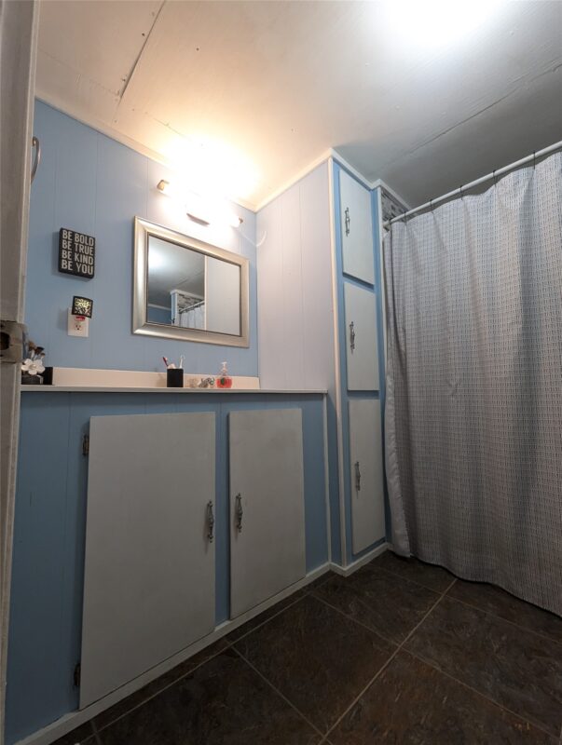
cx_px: 281
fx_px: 281
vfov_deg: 106.1
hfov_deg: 90.1
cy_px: 372
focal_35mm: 13
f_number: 2.2
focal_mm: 1.95
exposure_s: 1/40
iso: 342
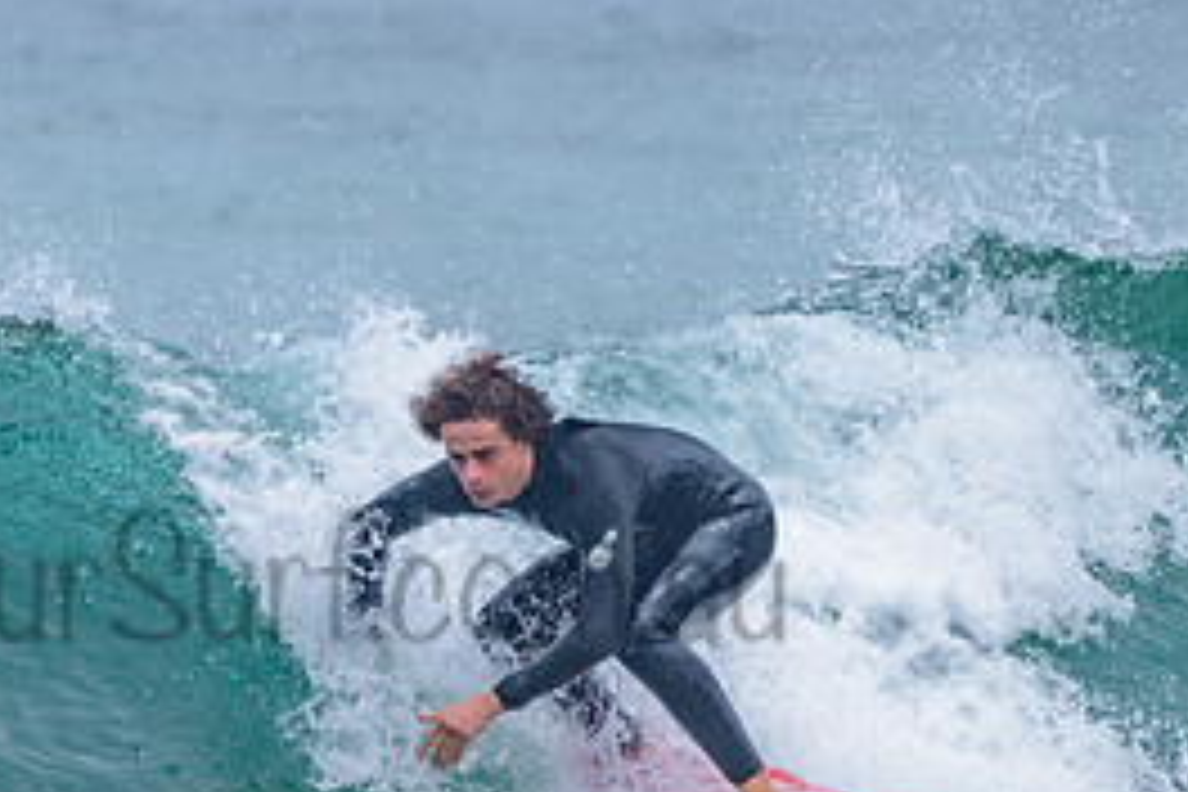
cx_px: 605
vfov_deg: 1.0
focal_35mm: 1344
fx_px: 44349
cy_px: 593
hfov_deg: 1.5
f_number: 5.6
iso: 320
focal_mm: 500
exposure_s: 1/2000
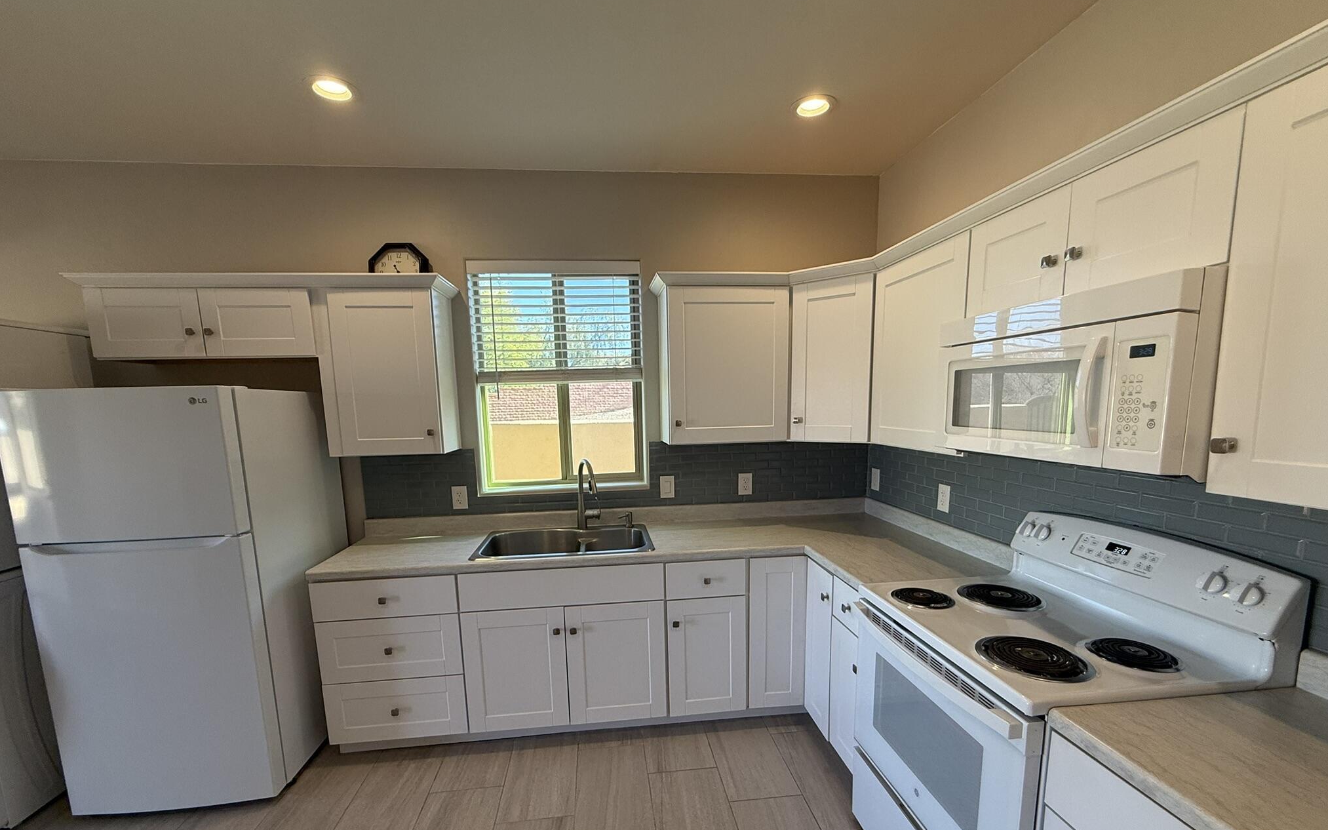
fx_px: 543
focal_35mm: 15
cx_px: 660
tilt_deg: -6.4
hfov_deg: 101.5
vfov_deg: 74.2
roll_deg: +0.9
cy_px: 483
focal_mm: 2.22
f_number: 2.2
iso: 100
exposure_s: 1/120
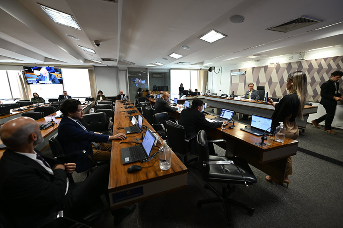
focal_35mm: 14
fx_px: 133
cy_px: 114
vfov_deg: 81.0
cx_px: 172
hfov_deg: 104.4
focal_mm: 14
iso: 400
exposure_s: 1/40
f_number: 3.2
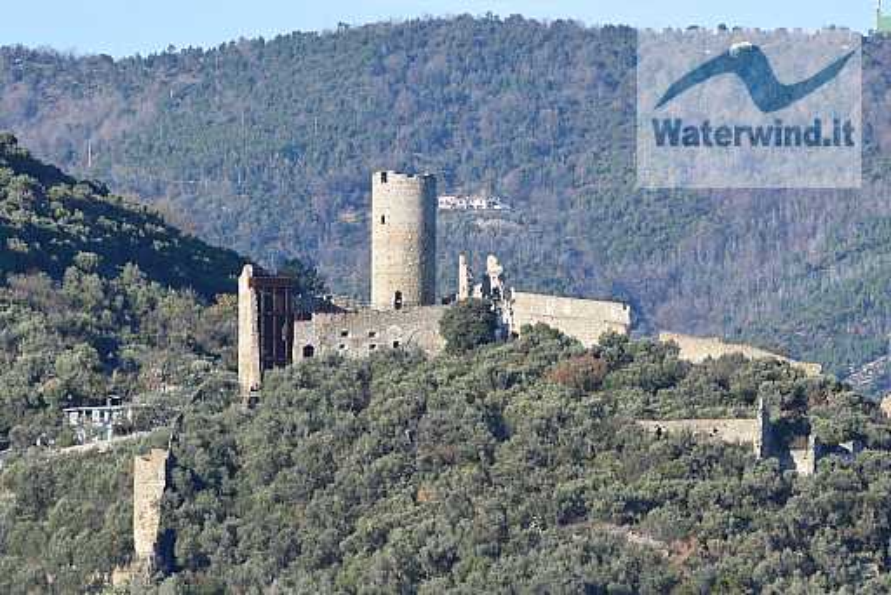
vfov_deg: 3.1
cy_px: 298
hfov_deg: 4.6
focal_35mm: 450
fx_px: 11143
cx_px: 446
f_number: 11
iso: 640
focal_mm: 300
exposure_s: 1/500
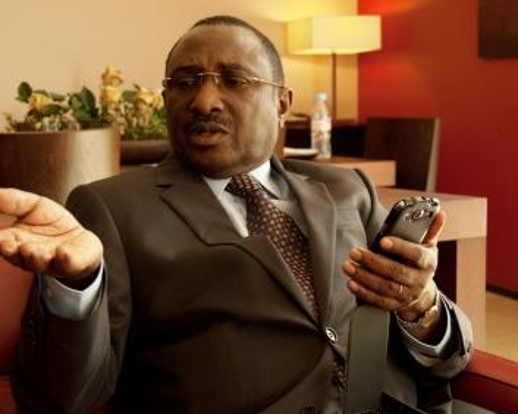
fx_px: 1042
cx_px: 255
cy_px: 214
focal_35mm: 68
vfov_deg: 22.5
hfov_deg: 27.9
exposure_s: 1/80
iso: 640
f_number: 5.6
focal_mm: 38
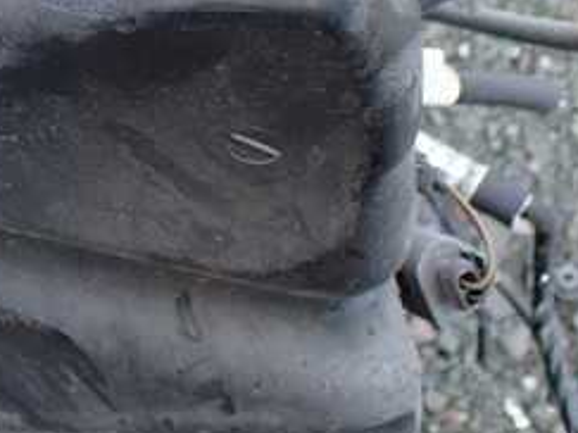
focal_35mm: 74
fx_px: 1235
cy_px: -5
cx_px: -45
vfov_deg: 19.3
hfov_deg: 24.7
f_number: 2.3
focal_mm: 5.4
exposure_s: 1/125
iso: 160
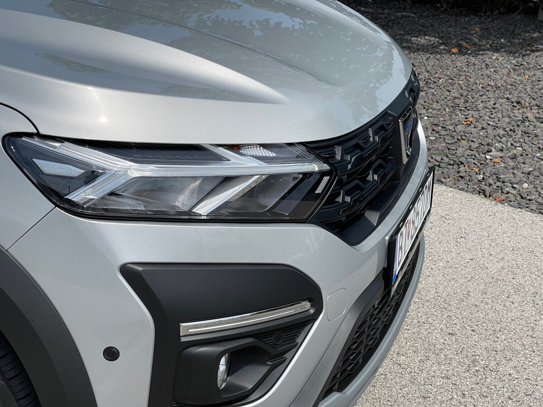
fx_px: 1004
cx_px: 272
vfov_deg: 22.9
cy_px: 204
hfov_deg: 30.3
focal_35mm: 64
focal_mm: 7.5
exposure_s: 1/1876
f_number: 2.2
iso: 20
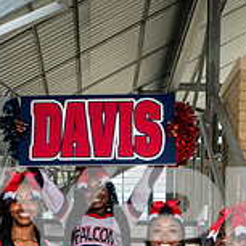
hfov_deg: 17.4
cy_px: 331
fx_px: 804
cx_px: 98
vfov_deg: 16.3
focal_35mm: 100
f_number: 7.1
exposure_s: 1/320
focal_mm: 40
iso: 200
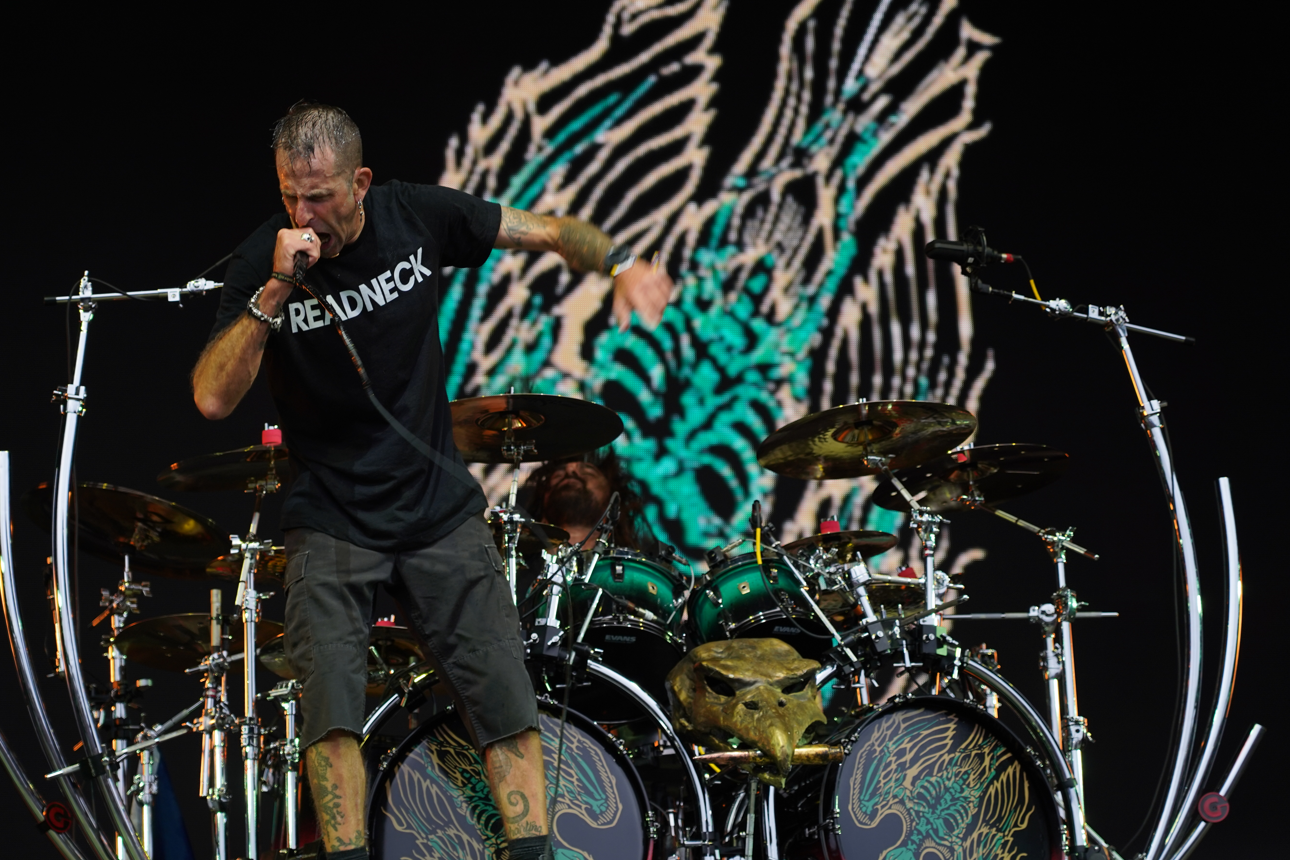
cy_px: 412
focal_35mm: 118
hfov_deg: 17.3
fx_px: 4228
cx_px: 579
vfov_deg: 11.6
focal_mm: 105
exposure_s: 1/125
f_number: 4
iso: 250
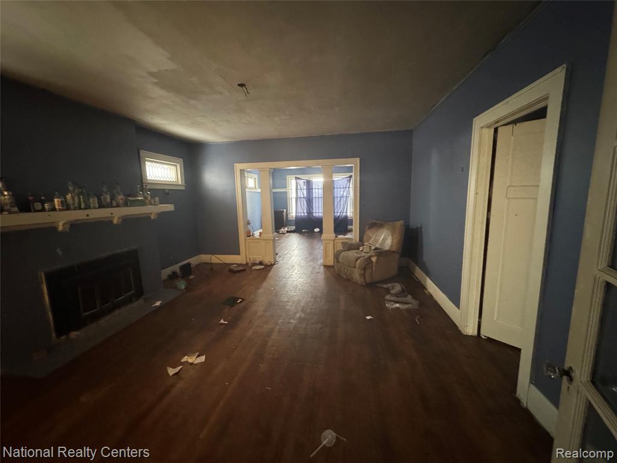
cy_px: 232
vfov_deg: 85.7
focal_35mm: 14
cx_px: 308
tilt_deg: -11.1
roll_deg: +0.8
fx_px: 250
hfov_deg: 102.1
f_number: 2.2
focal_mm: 2.22
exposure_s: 1/40
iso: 1250
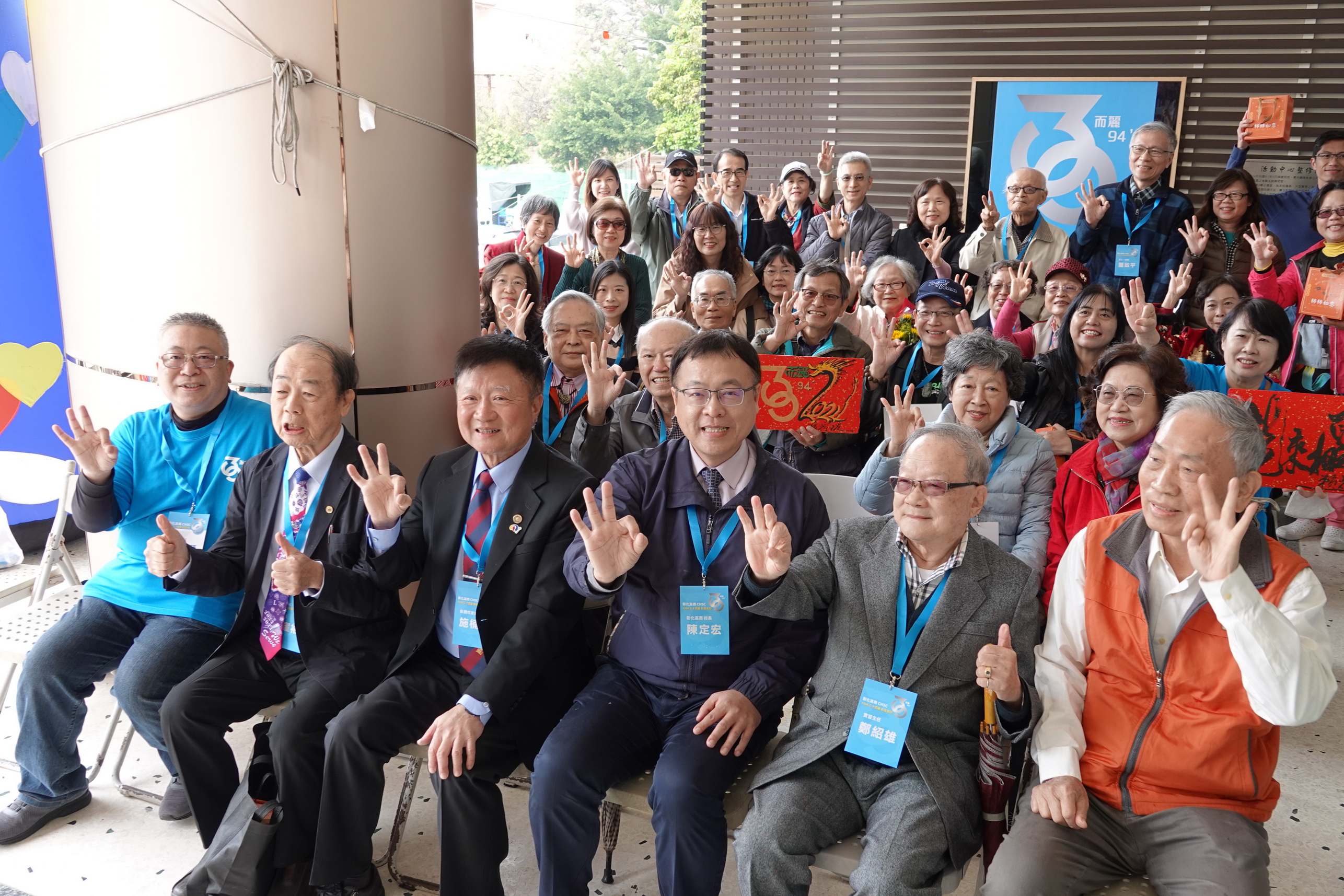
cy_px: 448
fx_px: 1157
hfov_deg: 60.3
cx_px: 672
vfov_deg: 42.3
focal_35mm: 31
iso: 100
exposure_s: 1/50
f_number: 2.8
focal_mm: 11.51
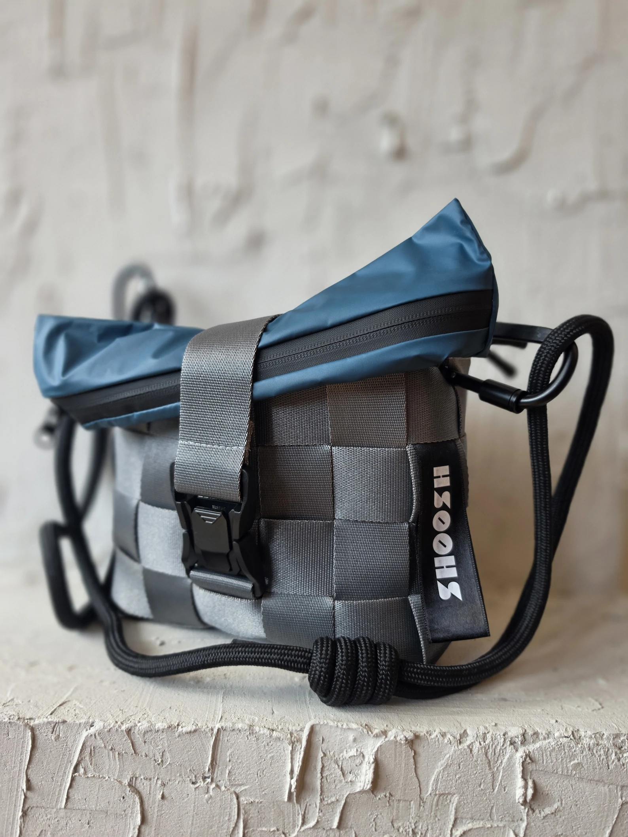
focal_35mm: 23
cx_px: 314
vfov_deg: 73.9
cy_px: 418
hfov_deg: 58.9
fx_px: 556
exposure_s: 1/100
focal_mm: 6.5
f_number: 1.4
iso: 80
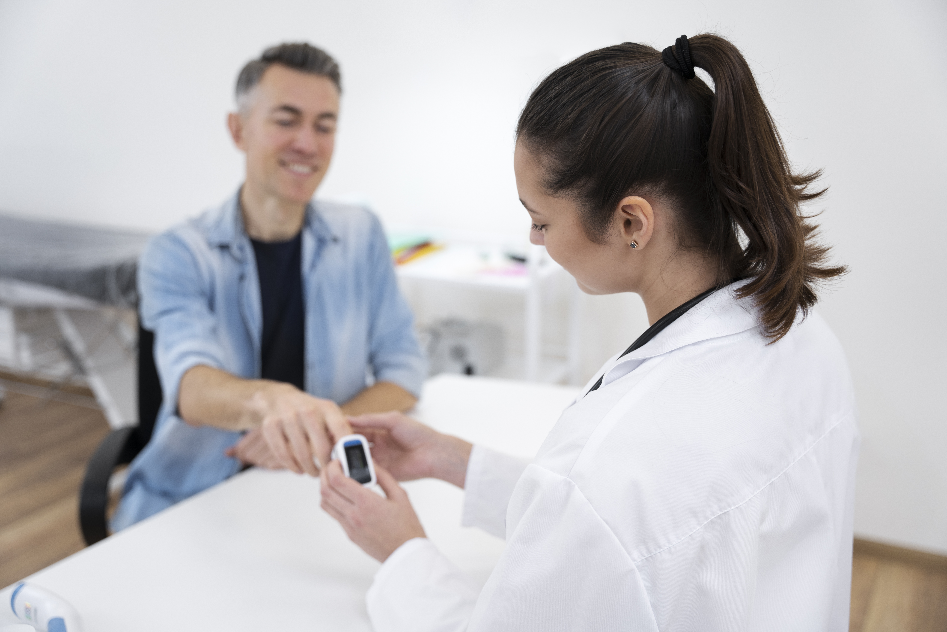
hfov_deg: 49.6
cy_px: 316
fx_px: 1026
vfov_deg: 34.2
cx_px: 474
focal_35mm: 39
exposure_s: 1/160
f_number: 2.8
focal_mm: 39
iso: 250
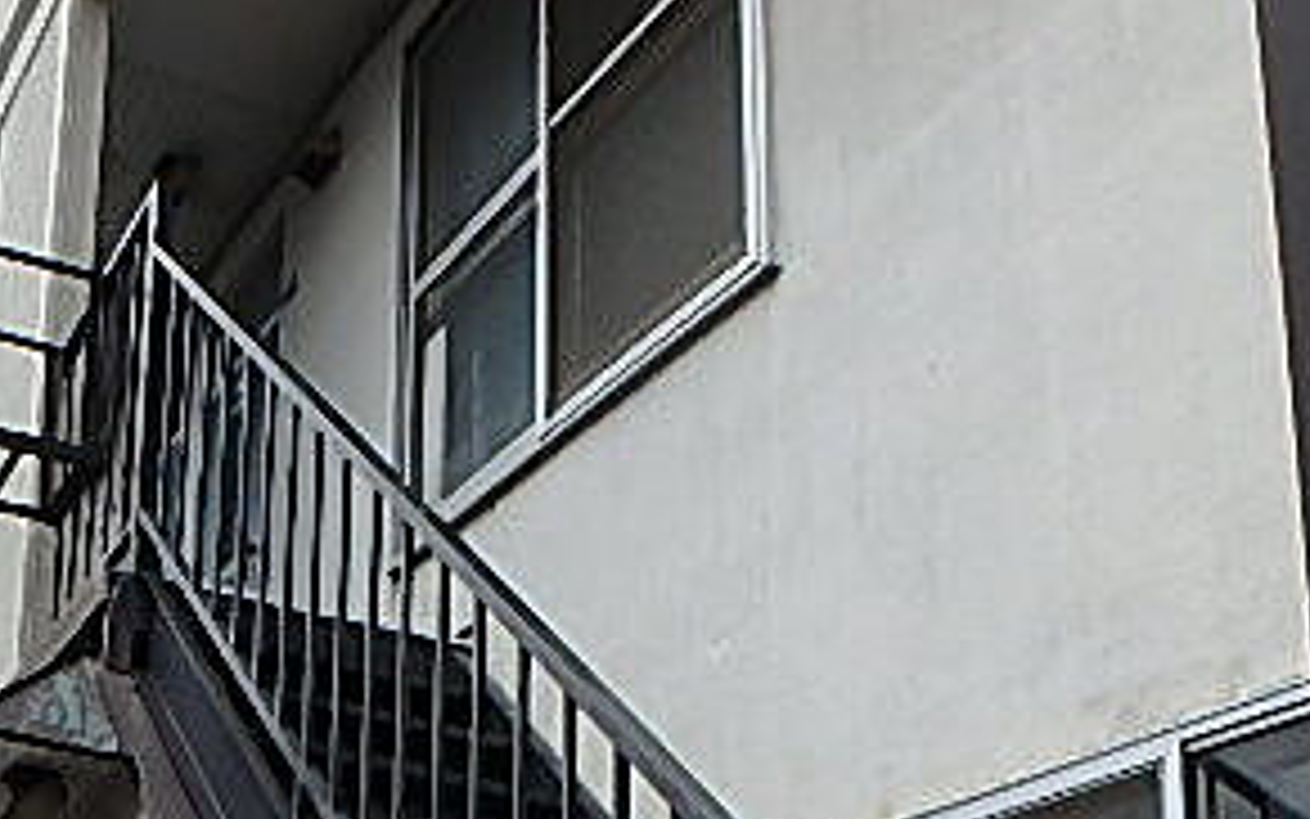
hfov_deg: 40.5
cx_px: 419
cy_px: 1035
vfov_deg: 23.6
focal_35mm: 49
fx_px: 1750
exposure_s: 1/500
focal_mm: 3.7
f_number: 6
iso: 125
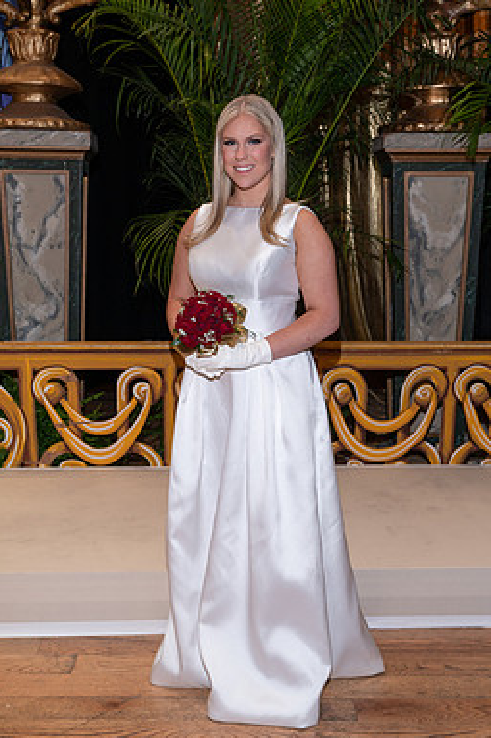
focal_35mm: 47
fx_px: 962
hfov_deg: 28.6
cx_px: 256
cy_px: 374
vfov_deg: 41.9
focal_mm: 40
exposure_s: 1/50
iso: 400
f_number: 5.6
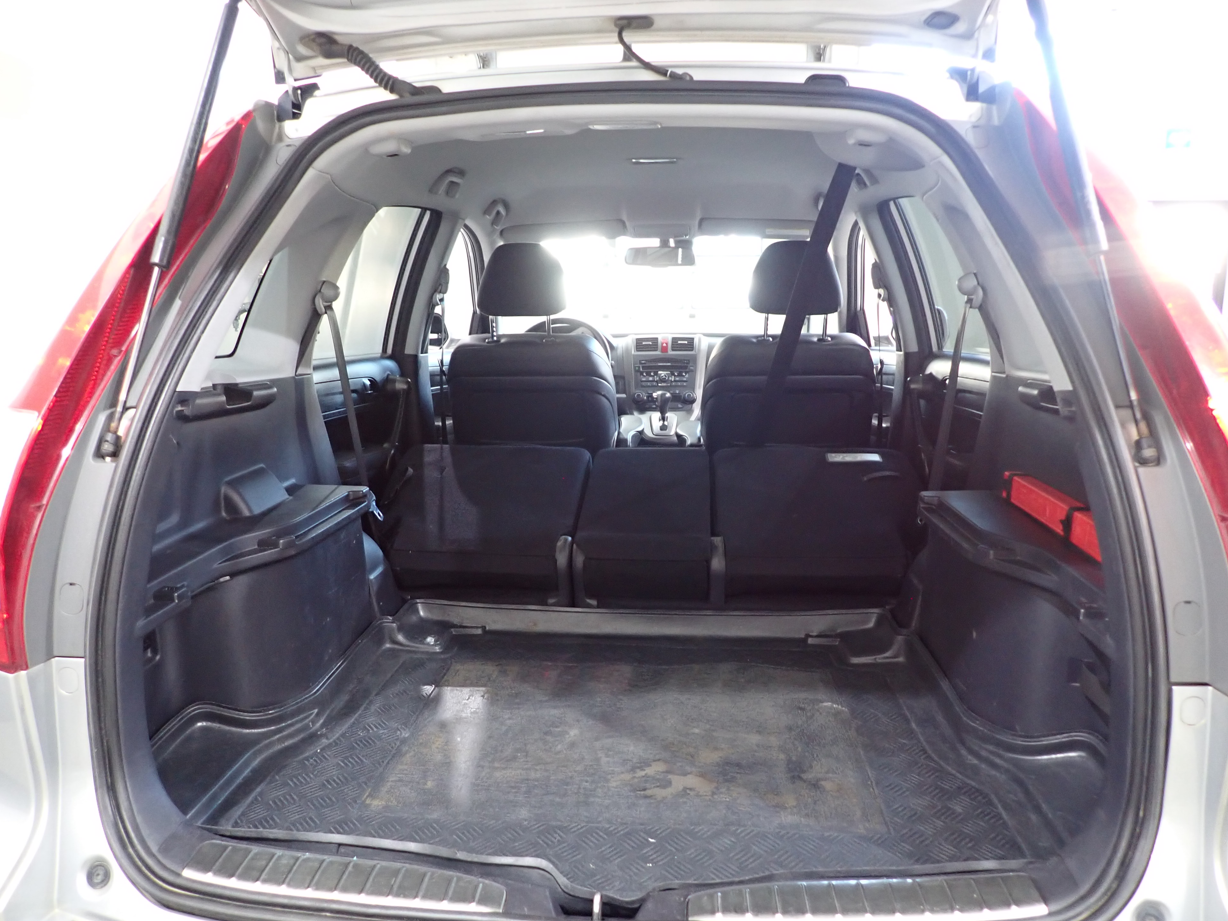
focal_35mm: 26
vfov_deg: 53.1
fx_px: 922
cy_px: 474
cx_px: 616
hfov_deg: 67.3
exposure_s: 1/30
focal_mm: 4.5
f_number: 2
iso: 400
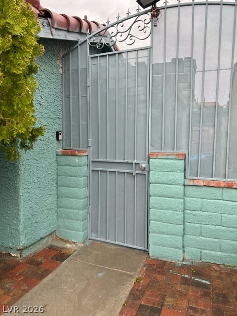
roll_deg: +1.6
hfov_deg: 53.1
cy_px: 158
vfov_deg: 67.3
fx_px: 237
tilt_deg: -1.5
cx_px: 118
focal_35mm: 26
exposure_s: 1/394
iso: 50
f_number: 1.5
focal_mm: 5.7
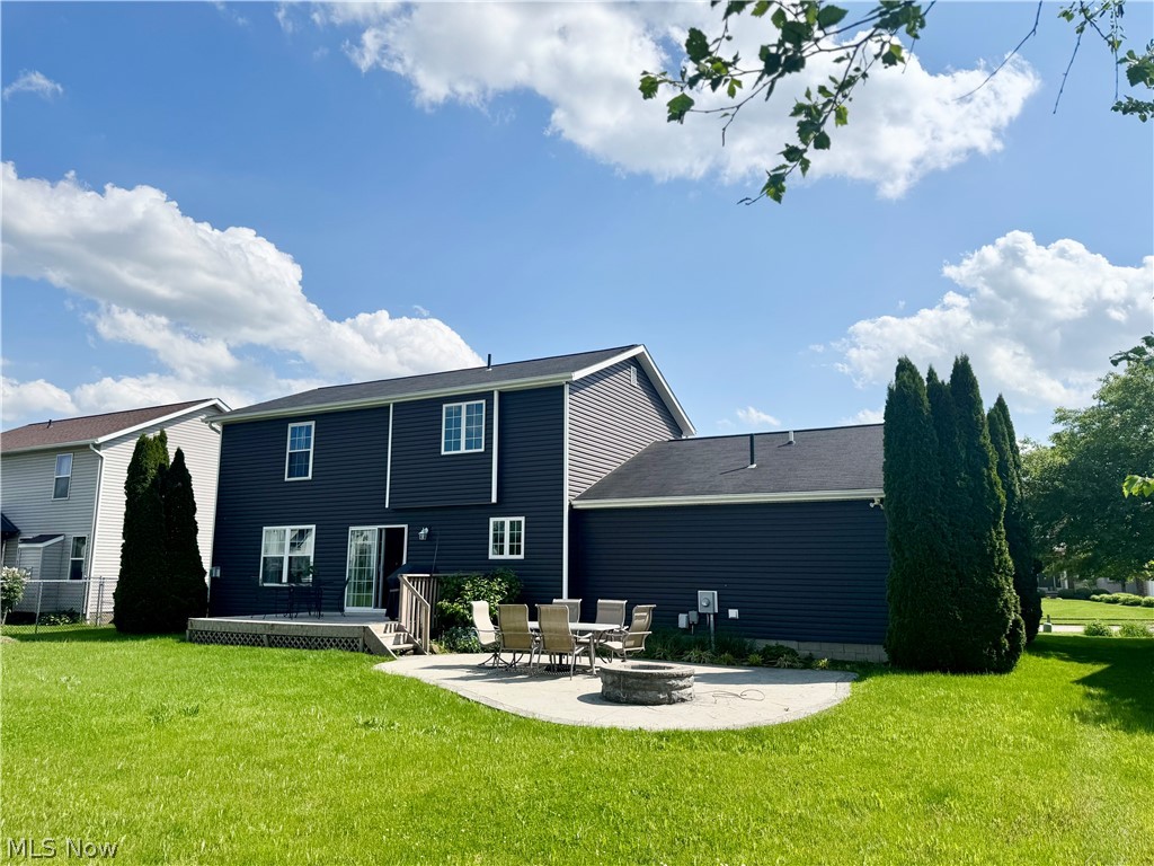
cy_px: 433
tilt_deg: +8.6
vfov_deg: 56.8
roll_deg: -0.4
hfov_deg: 71.6
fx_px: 800
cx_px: 577
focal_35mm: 24
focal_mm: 6.76
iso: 80
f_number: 1.78
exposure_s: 1/7937
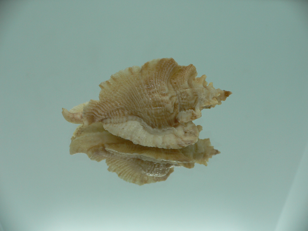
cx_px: 154
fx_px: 311
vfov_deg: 40.7
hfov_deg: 52.6
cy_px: 116
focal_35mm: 35
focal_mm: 4.6
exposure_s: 1/60
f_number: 2.8
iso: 80
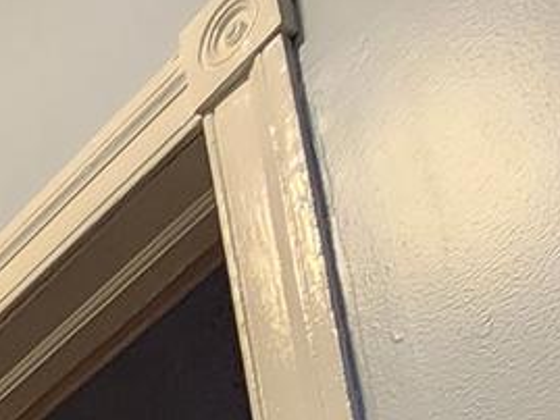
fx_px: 1602
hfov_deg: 15.1
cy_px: 1356
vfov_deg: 10.0
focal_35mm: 99
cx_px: -637
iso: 320
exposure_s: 1/30
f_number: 2.2
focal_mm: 2.2
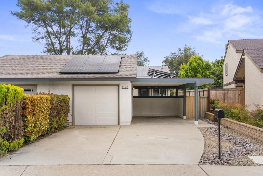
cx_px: 132
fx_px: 256
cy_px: 88
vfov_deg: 37.9
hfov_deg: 54.4
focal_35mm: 35
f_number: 8
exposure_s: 1/500
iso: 500
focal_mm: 35
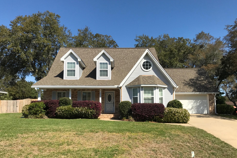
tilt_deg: +8.7
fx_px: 198
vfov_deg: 43.5
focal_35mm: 30
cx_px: 121
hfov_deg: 61.9
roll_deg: -0.2
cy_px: 88
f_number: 1.8
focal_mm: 3.99
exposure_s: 1/2660
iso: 20
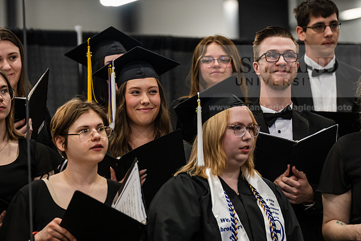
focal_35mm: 200
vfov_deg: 6.9
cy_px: 120
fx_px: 2006
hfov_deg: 10.3
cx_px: 180
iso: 4000
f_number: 5
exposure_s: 1/200
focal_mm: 200
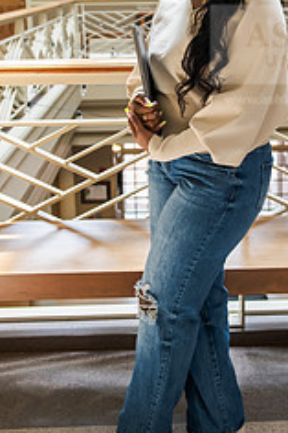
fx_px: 733
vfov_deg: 32.4
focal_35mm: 61
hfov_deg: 22.2
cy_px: 119
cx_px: 182
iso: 800
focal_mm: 32
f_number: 3.5
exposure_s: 1/200
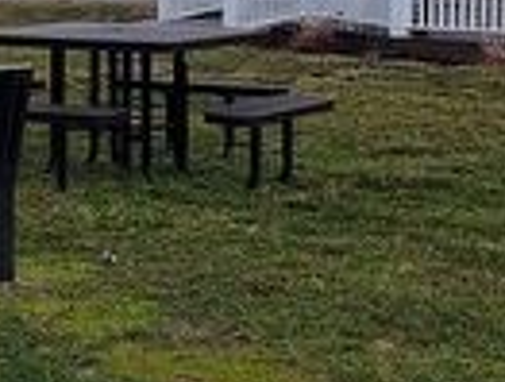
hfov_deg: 13.6
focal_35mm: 140
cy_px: -135
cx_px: -135
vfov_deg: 10.4
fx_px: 2048
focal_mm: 5.56
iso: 100
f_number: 1.8
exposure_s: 1/1122
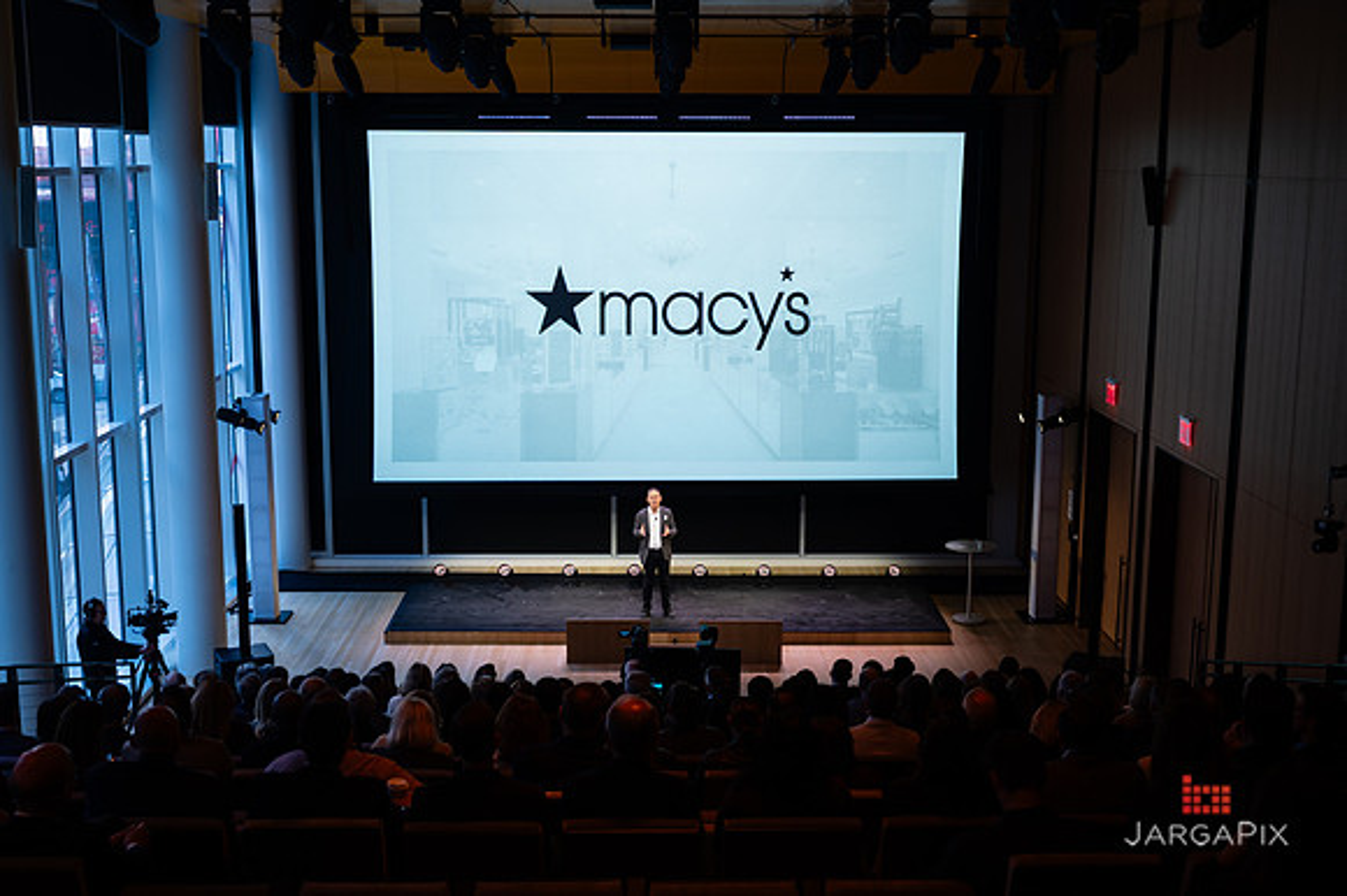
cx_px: 674
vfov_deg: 30.3
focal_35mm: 44
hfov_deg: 44.2
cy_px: 462
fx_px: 1657
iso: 160
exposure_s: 1/125
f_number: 3.2
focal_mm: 42
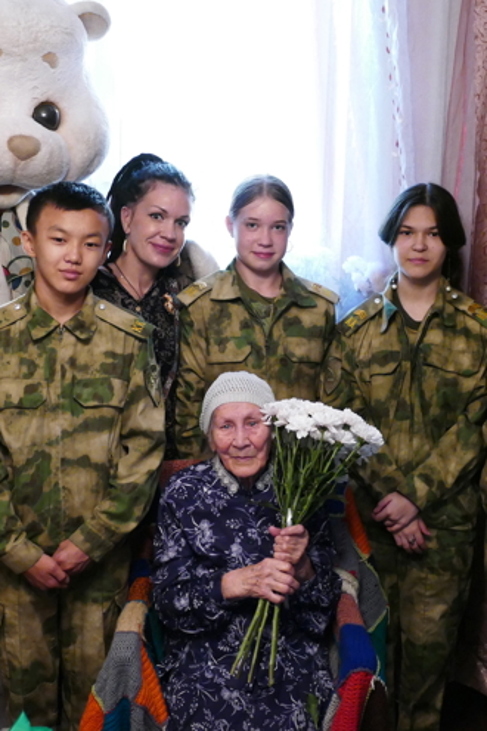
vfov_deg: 37.5
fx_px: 1075
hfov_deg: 25.5
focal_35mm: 53
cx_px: 238
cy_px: 365
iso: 1600
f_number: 3.2
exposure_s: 1/40
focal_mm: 12.9
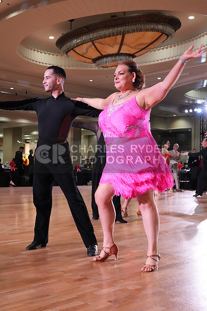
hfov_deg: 29.3
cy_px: 156
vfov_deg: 42.7
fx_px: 396
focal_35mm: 46
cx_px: 104
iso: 5000
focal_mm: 46
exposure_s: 1/125
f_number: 9
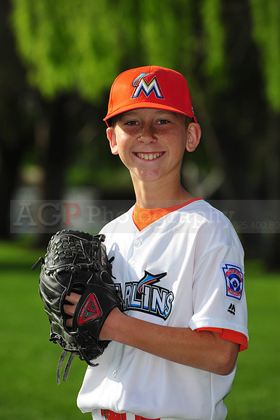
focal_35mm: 200
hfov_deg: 6.9
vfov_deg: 10.3
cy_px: 210
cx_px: 140
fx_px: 2336
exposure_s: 1/800
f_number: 7.1
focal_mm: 200
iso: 200
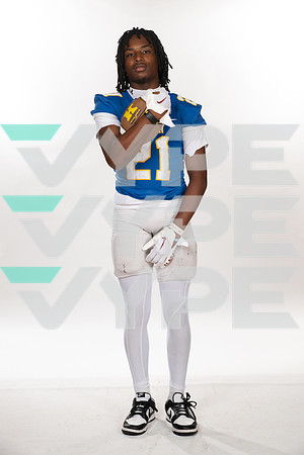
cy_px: 228
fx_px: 760
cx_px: 152
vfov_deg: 33.4
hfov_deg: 22.6
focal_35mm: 60
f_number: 7.1
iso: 800
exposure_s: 1/320
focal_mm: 60
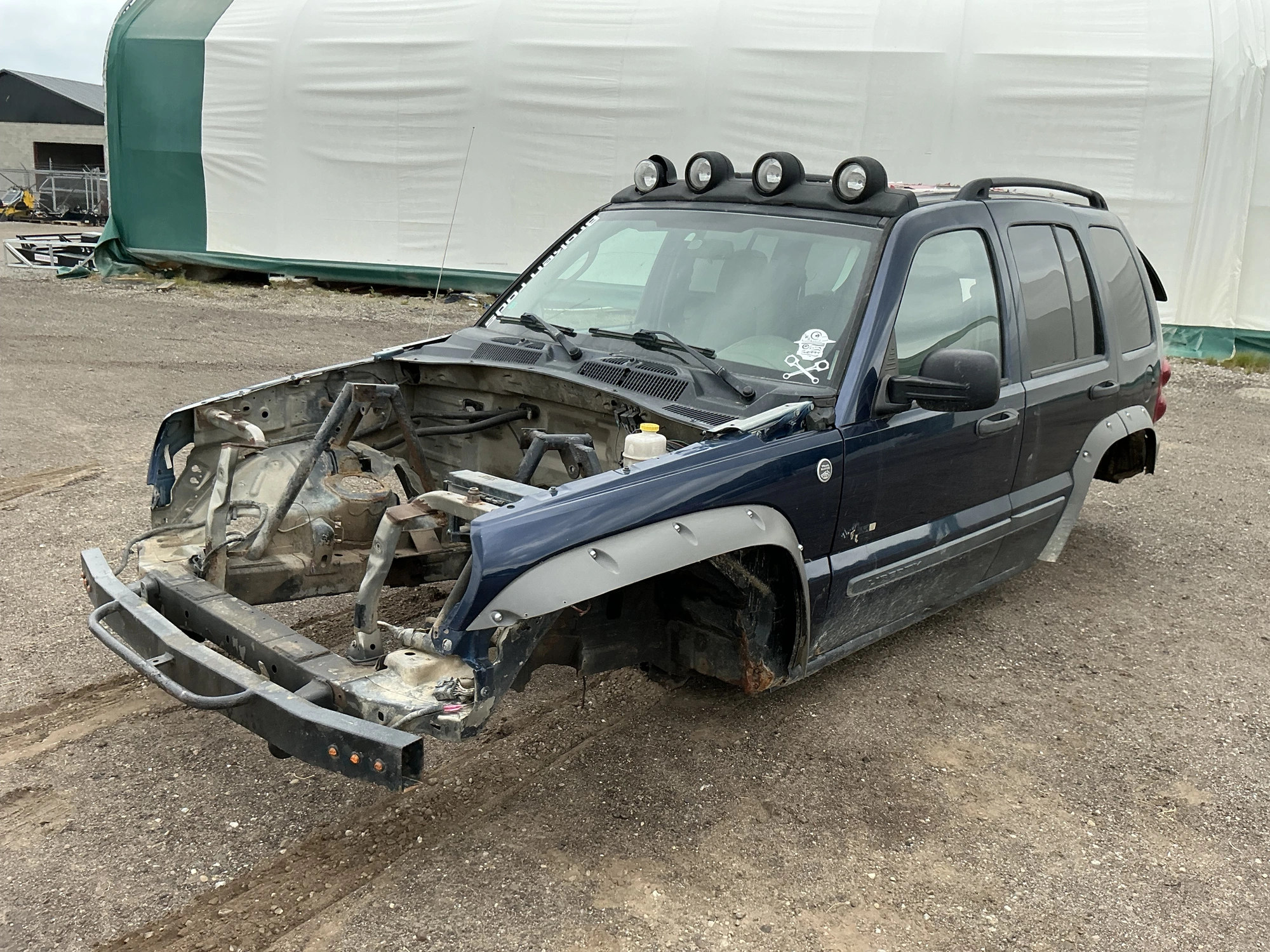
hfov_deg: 63.4
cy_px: 476
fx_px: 1027
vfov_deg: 49.7
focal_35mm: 28
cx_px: 635
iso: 25
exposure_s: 1/666
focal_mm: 3
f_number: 1.8
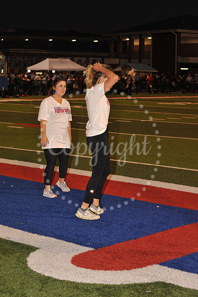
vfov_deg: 25.4
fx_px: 661
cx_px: 99
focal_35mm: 80
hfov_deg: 17.0
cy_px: 148
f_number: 7.1
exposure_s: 1/160
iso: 1600
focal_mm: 80
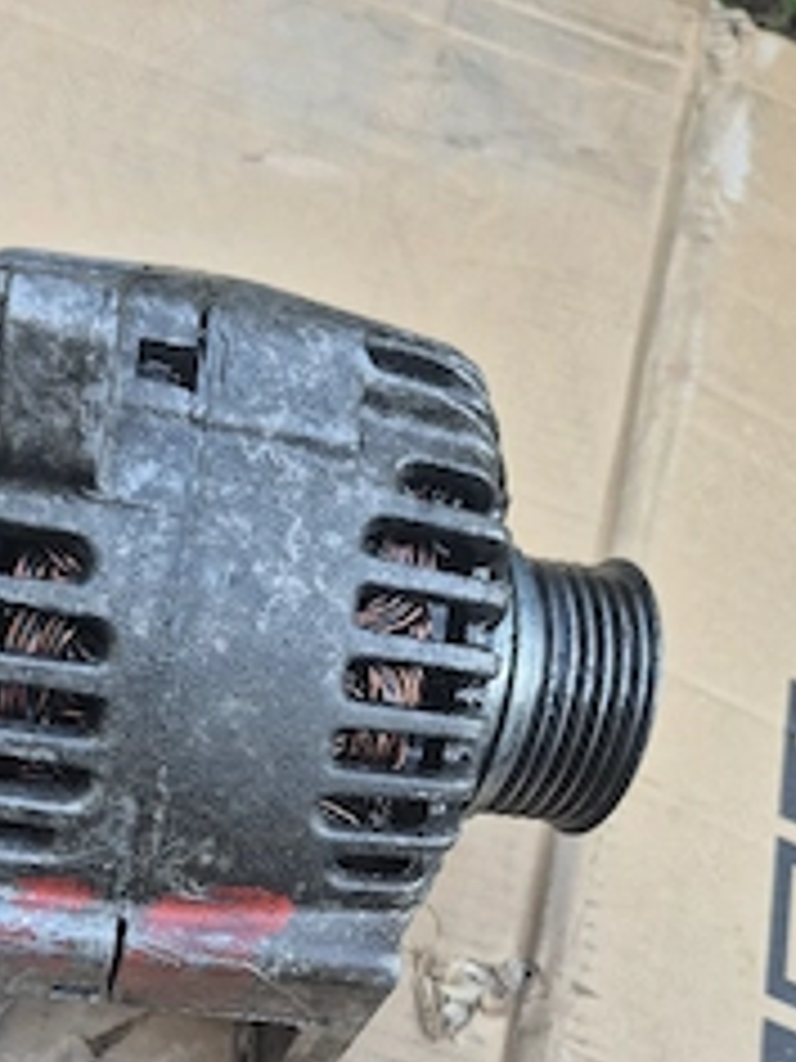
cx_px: 225
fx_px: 1196
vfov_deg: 45.9
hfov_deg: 36.2
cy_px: 814
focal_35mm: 39
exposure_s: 1/182
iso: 50
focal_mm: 5.4
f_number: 1.8
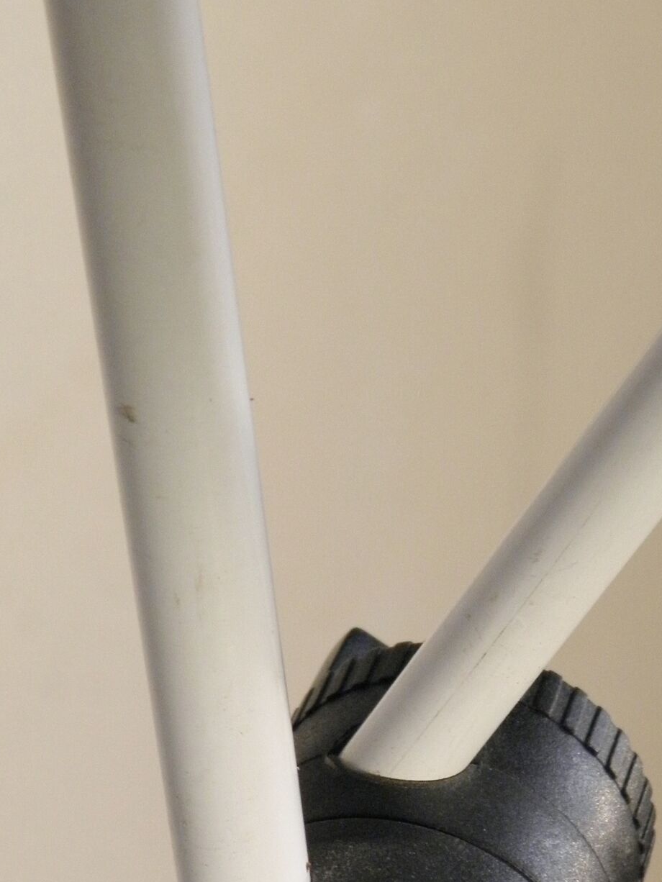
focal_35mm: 167
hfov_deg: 8.9
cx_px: 426
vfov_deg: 11.8
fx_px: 4257
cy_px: 746
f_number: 4.4
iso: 200
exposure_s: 1/40
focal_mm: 14.3
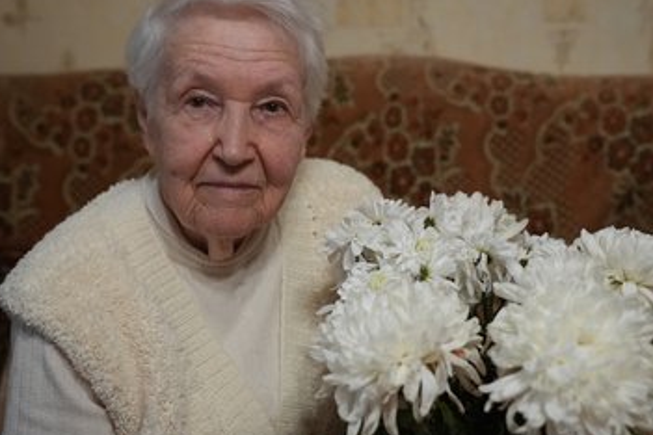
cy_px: 204
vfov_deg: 27.5
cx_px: 342
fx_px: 889
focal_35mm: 49
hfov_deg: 40.3
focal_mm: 43
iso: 12800
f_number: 3.5
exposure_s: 1/200
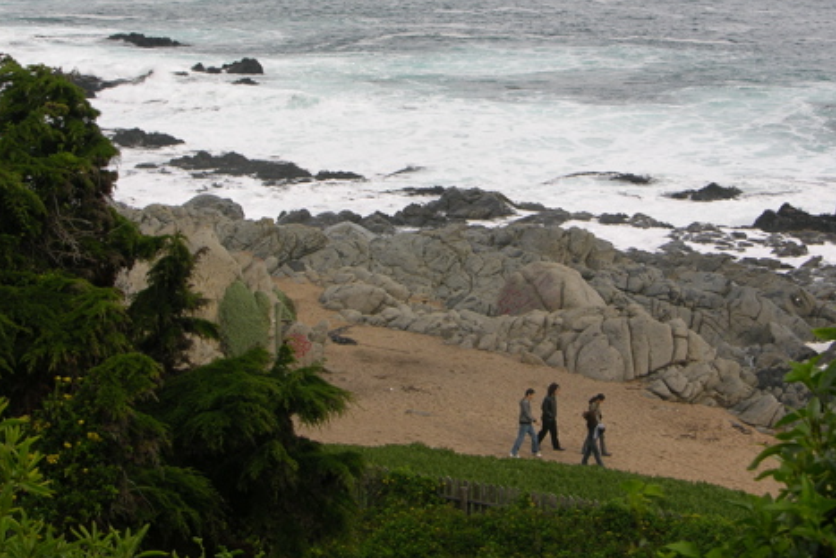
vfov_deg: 14.6
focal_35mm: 94
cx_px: 439
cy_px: 202
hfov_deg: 21.7
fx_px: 2184
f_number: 4.6
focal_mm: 16.8
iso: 50
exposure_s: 1/203
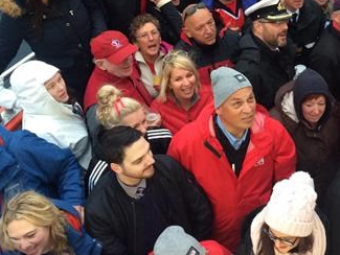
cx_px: 267
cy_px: 41
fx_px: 570
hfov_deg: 32.4
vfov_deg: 24.7
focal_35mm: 58
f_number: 2.2
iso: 64
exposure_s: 1/30
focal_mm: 4.15
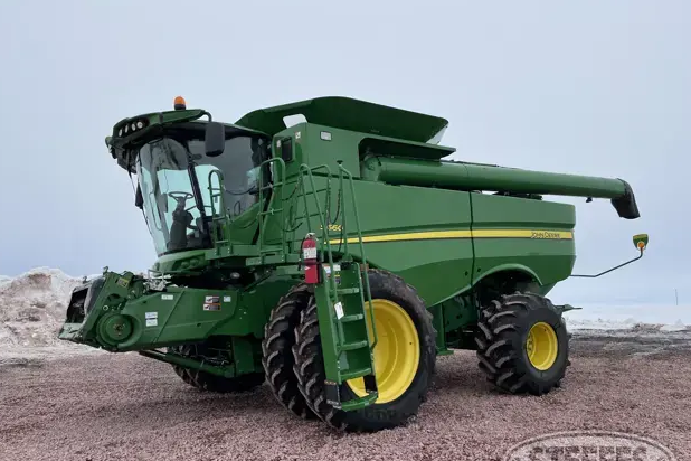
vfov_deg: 46.4
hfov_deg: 65.5
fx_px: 537
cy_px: 238
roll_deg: +0.3
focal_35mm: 28
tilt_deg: +8.0
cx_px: 342
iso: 32
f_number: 1.6
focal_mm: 4.2
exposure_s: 1/6494
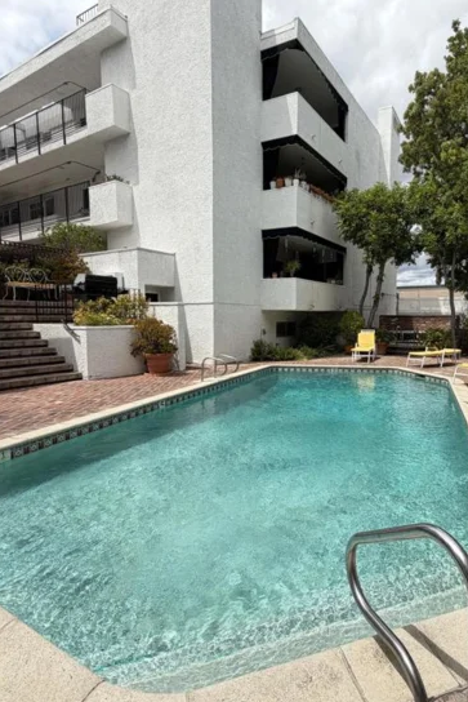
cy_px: 346
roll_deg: +0.1
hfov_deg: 61.1
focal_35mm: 20
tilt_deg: -3.9
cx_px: 293
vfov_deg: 84.0
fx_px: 390
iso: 20
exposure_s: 1/1068
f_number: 2.2
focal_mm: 2.22
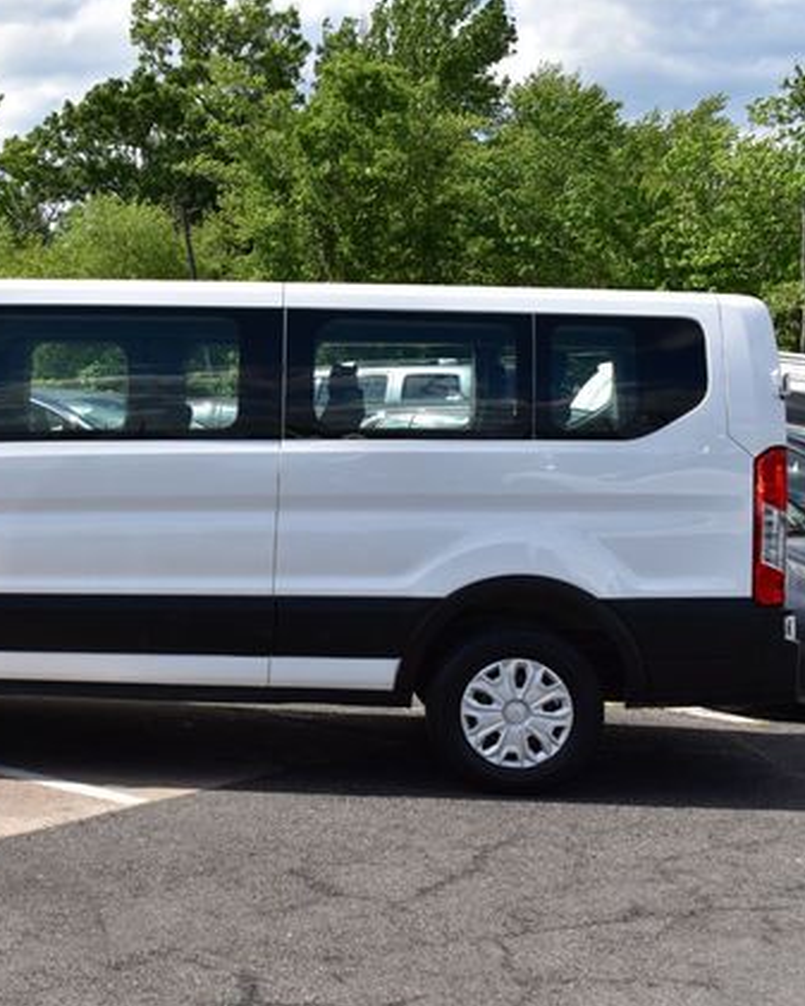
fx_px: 1718
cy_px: 504
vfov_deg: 32.6
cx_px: 81
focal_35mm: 58
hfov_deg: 25.6
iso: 320
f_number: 11
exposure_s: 1/500
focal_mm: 27
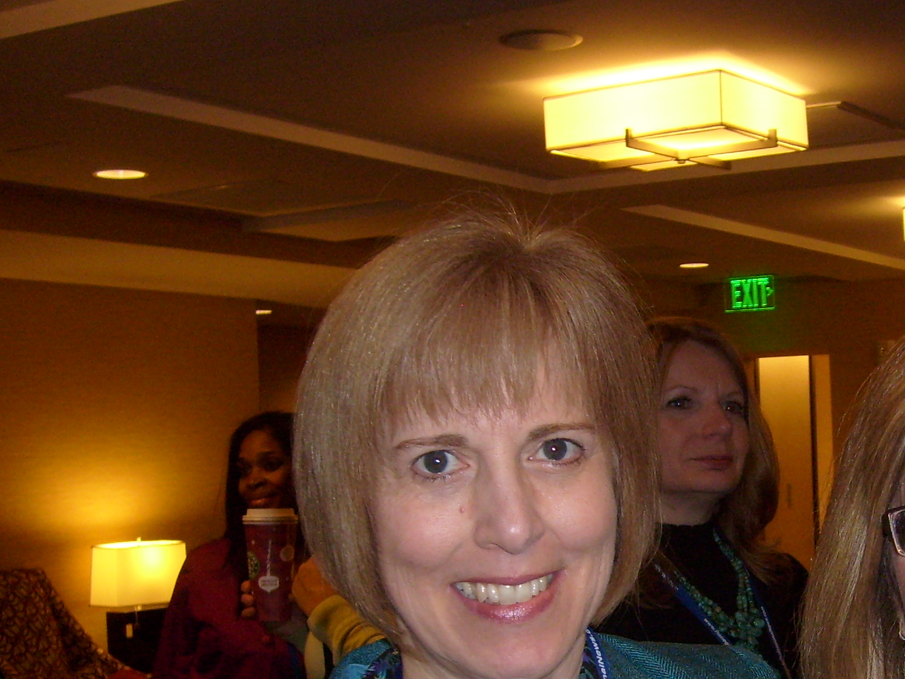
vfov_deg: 21.9
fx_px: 1726
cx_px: 756
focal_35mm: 66
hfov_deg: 28.6
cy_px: 556
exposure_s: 1/45
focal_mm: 5.8
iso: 100
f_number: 2.8
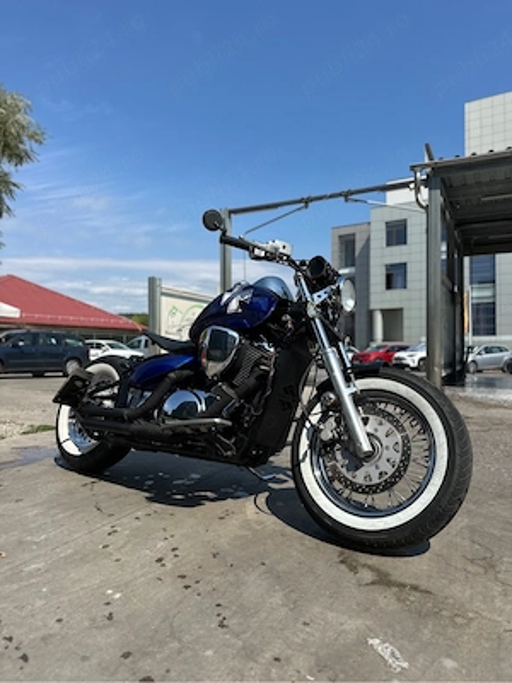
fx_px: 473
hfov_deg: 56.8
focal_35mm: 24
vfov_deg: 71.6
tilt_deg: +1.2
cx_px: 256
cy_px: 342
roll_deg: -0.9
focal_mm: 6.86
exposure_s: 1/5000
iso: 80
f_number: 1.78
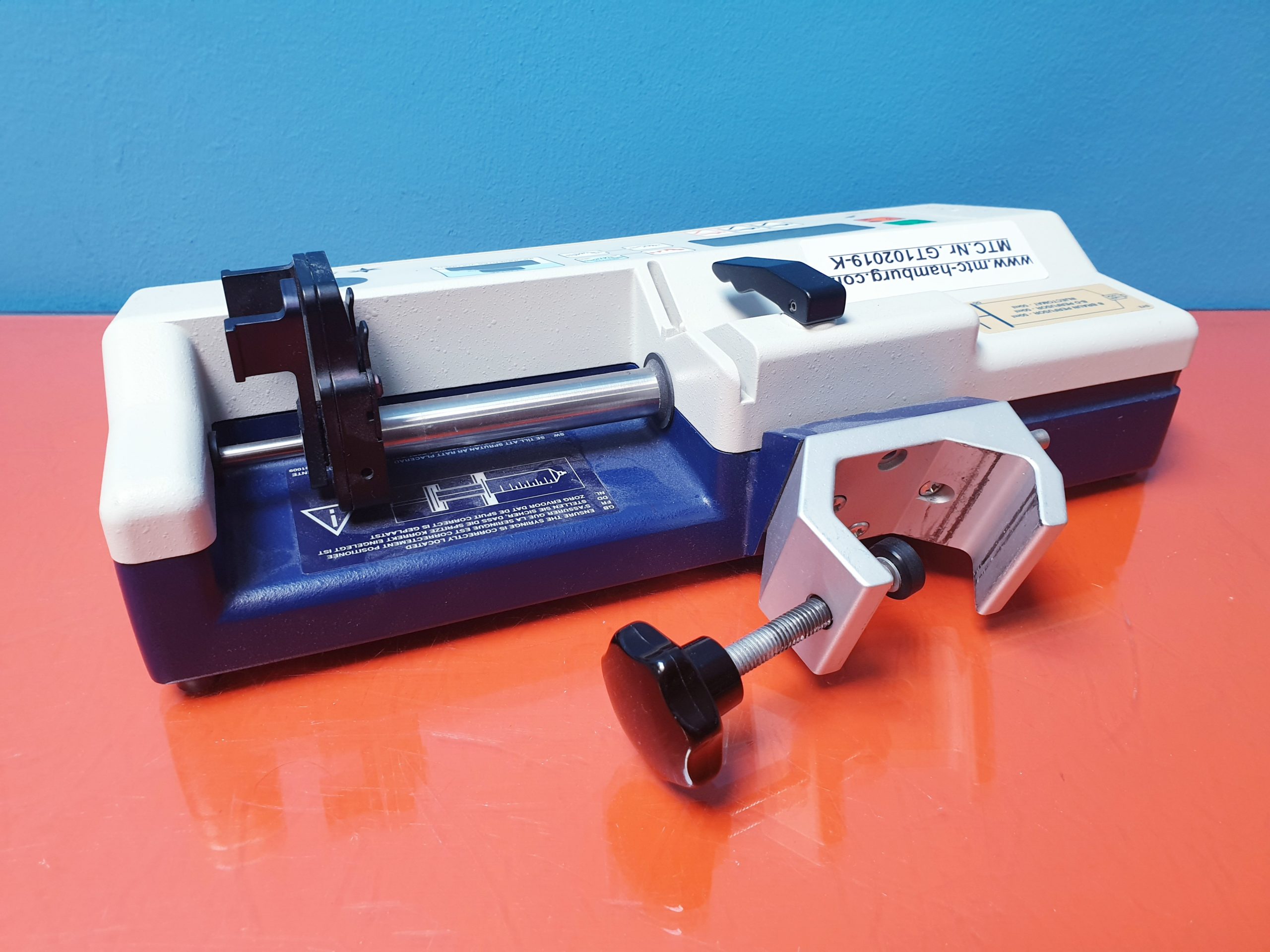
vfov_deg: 53.1
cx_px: 635
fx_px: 954
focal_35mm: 26
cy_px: 476
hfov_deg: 67.3
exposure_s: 1/50
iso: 125
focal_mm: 4.3
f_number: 2.4
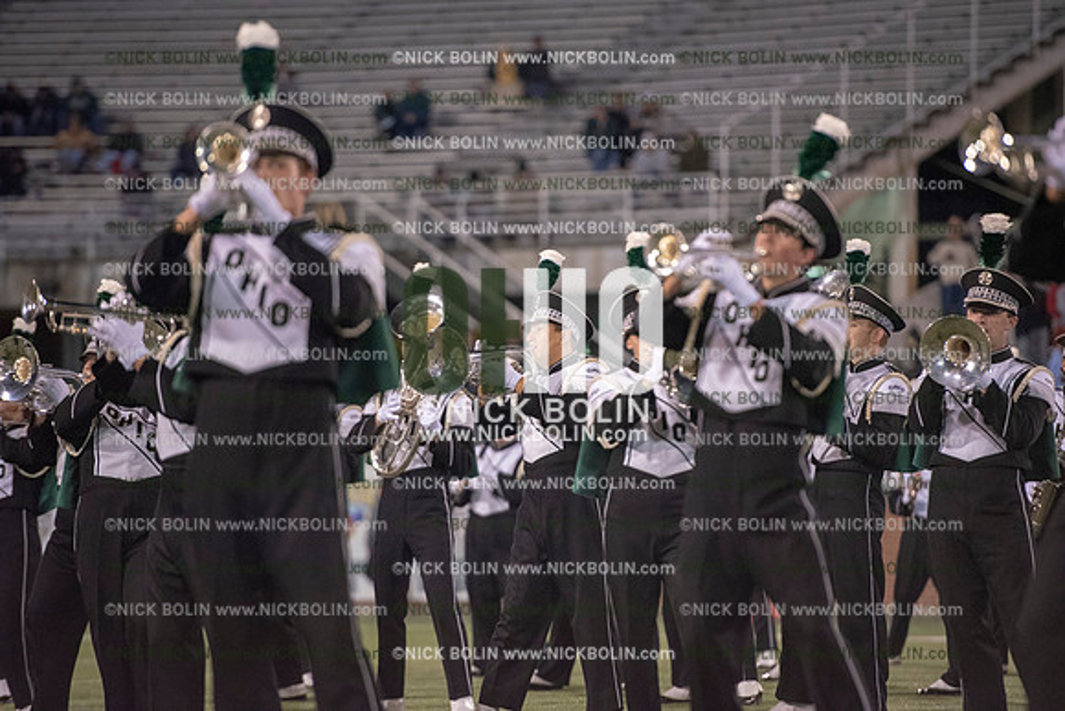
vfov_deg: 6.9
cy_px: 356
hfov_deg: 10.3
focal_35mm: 200
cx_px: 532
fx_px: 5918
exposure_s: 1/1250
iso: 5000
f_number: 3.2
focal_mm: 200
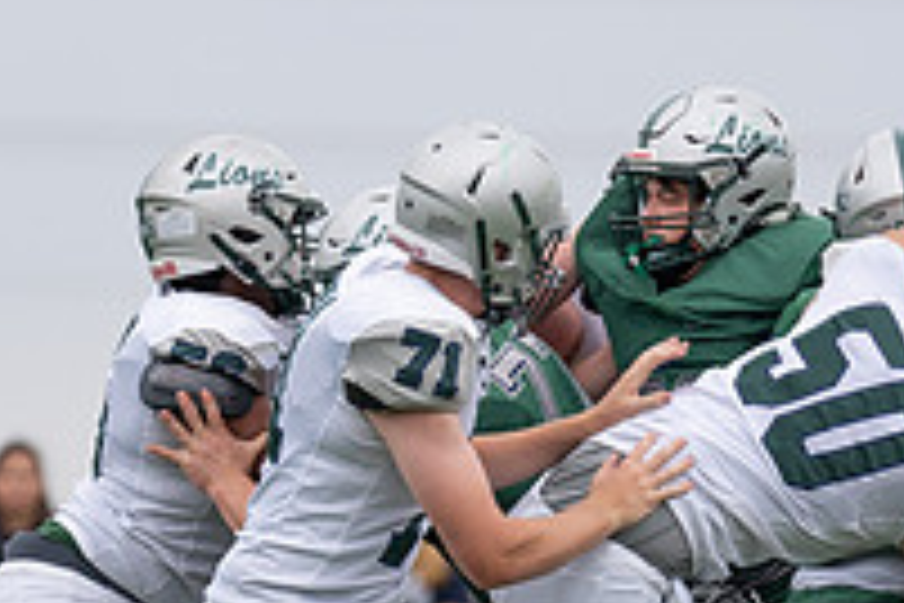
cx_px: 91
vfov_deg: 2.1
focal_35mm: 665
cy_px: 608
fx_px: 16698
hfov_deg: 3.1
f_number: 2.8
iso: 250
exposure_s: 1/1250
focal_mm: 200
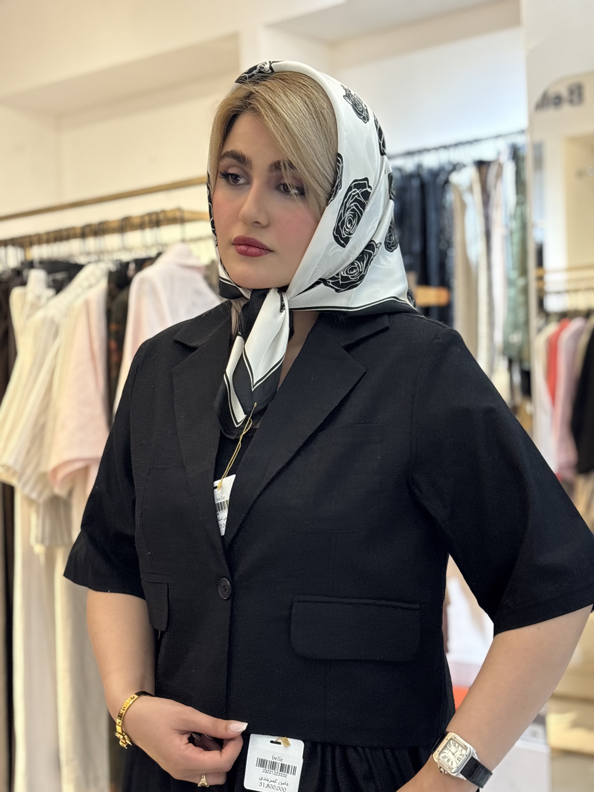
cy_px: 396
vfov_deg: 36.8
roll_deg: +2.2
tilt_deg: +0.2
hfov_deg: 28.0
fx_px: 1190
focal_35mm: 52
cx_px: 297
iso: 80
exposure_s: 1/50
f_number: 1.6
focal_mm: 5.96
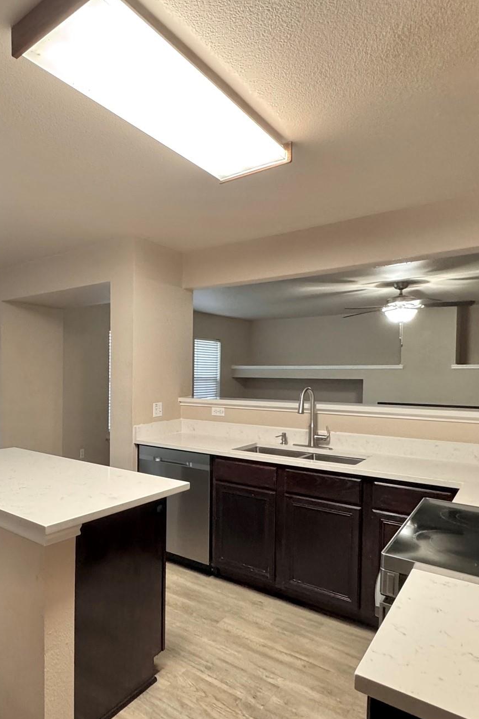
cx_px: 101
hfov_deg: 51.9
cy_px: 387
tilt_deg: -2.6
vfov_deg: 76.0
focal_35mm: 23
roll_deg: +0.1
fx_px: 459
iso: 320
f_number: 2.2
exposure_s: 1/60
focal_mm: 2.22
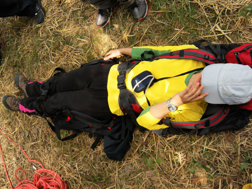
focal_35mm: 35
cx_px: 126
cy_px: 94
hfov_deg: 52.6
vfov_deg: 40.7
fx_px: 255
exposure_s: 1/235
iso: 64
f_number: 3.8
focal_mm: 5.9
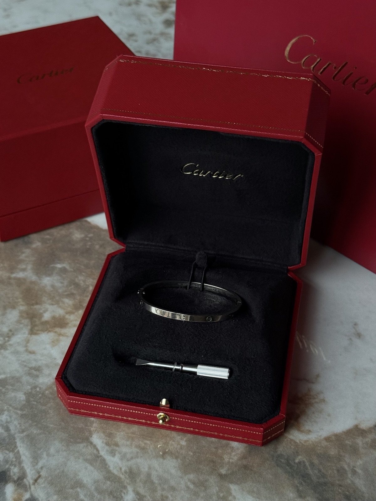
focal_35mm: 48
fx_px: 695
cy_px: 250
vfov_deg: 39.7
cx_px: 188
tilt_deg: -42.0
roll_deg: -0.4
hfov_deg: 30.3
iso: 400
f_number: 1.78
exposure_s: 1/40
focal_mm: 6.76
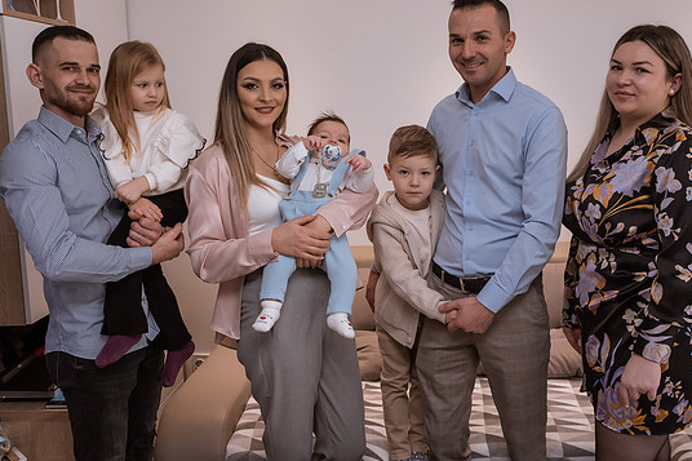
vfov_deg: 31.8
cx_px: 363
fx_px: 807
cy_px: 187
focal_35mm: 42
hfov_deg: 46.4
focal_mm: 35
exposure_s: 1/160
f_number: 4
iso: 1000
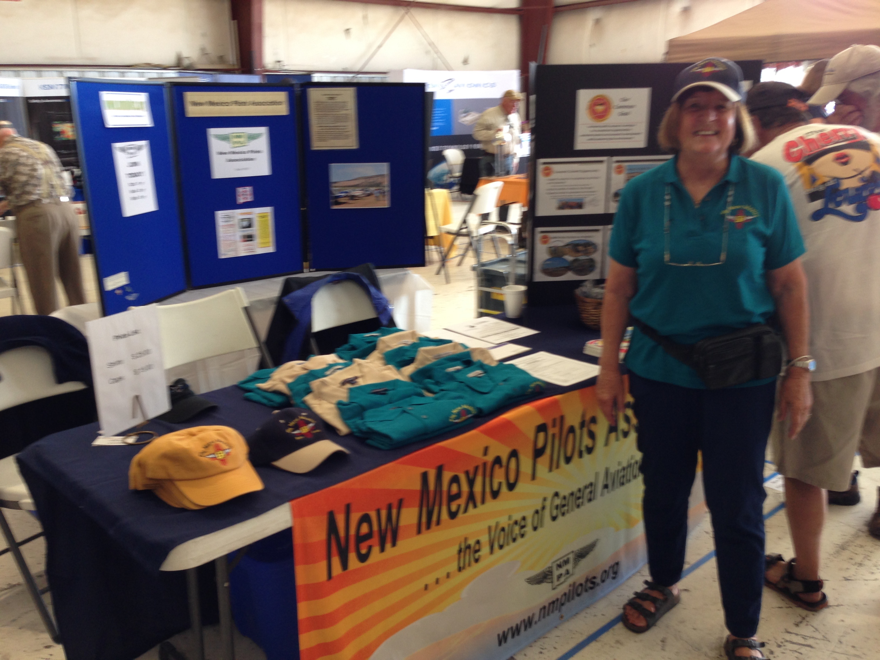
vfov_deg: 42.9
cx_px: 440
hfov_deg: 55.4
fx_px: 839
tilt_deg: -14.9
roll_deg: +1.1
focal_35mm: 33
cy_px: 330
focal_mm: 4.12
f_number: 2.4
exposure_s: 1/24
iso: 50
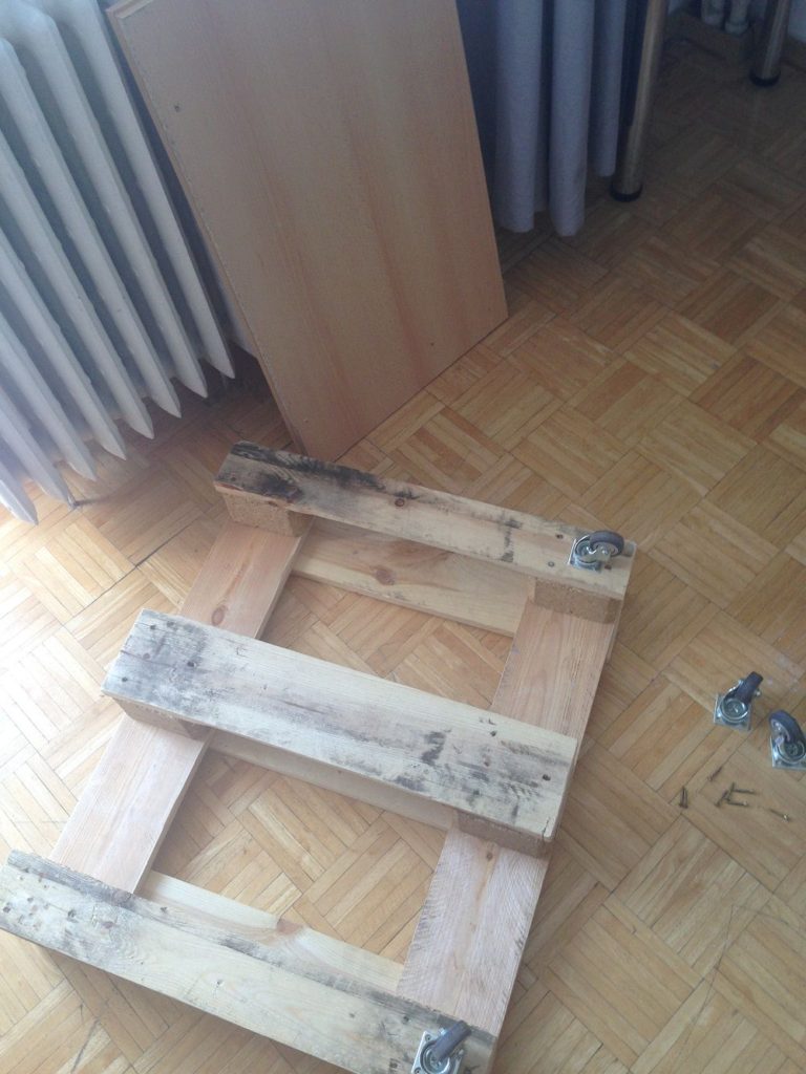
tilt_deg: -55.4
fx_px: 1024
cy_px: 537
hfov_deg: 42.9
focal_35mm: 33
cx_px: 403
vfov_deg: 55.4
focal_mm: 4.12
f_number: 2.4
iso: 50
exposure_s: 1/60
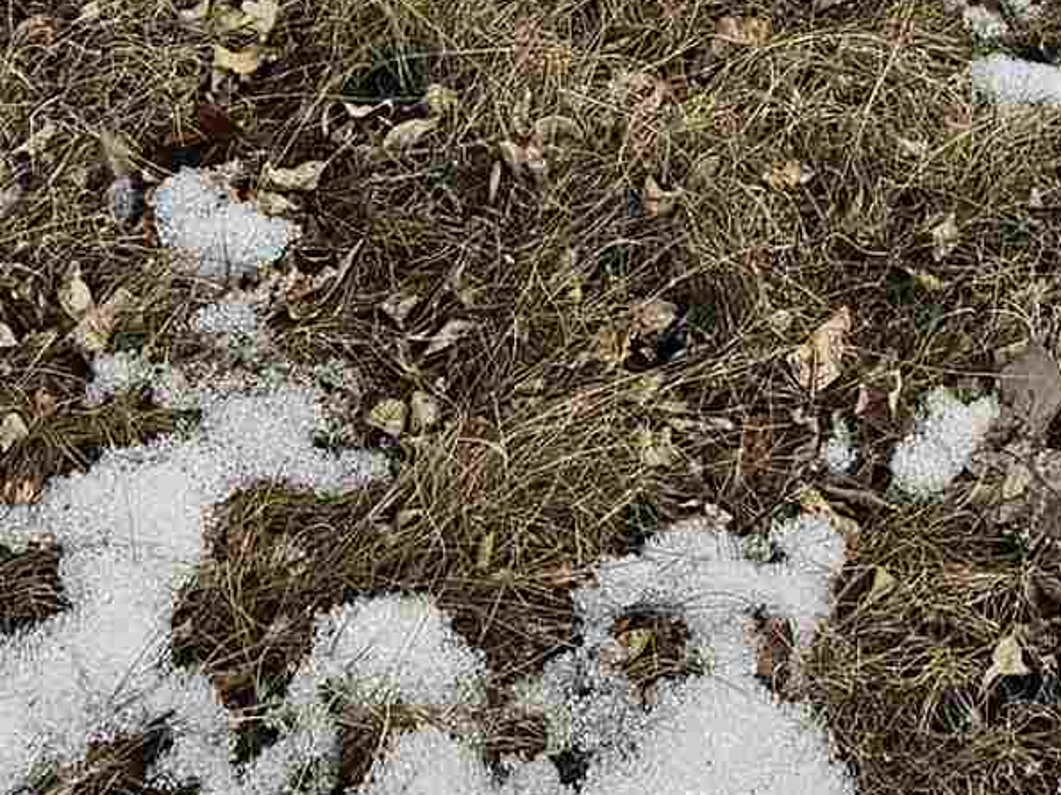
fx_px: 3646
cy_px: -925
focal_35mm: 119
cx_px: 1057
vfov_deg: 11.0
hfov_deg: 16.2
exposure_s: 1/1339
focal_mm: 5.4
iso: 25
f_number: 1.8
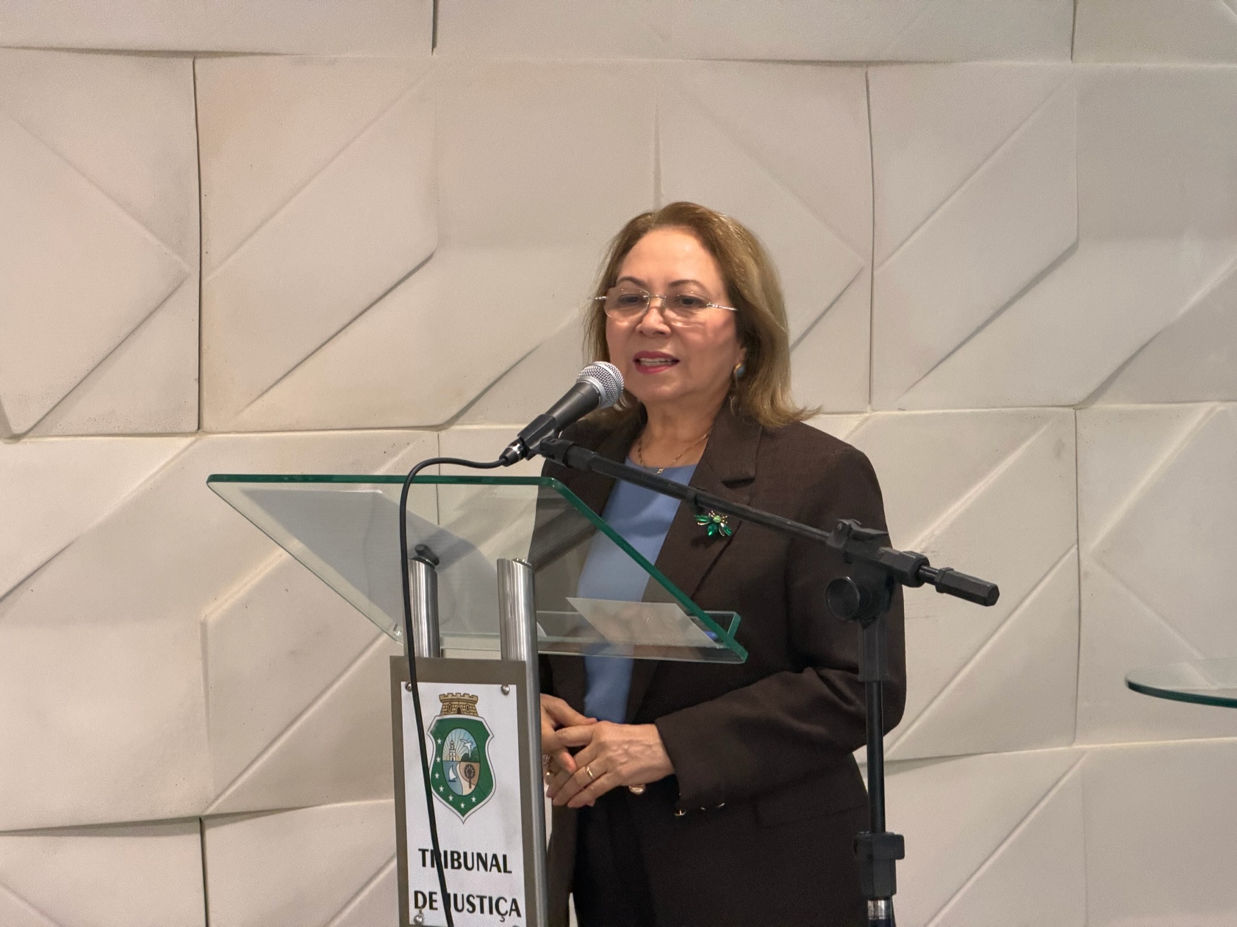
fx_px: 3573
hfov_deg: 19.6
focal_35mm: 100
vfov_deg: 14.8
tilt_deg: -1.9
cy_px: 464
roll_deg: +1.1
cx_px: 618
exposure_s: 1/60
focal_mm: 16.89
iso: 640
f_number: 2.8
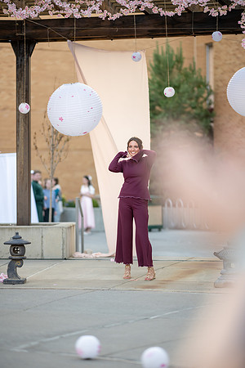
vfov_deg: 19.5
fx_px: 1072
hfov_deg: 13.0
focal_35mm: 105
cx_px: 122
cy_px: 184
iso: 400
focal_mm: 105
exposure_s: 1/1000
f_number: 1.4
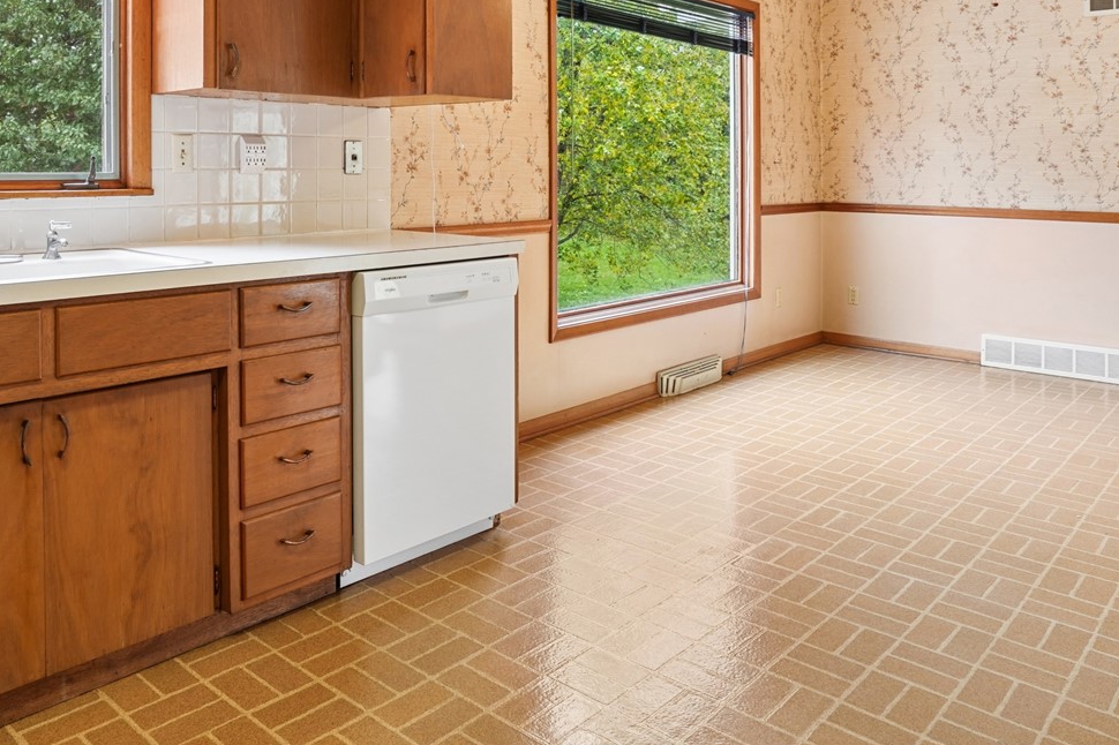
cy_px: 179
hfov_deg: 65.2
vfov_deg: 44.7
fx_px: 870
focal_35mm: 28
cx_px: 479
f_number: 9
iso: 400
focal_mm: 16
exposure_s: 1/10
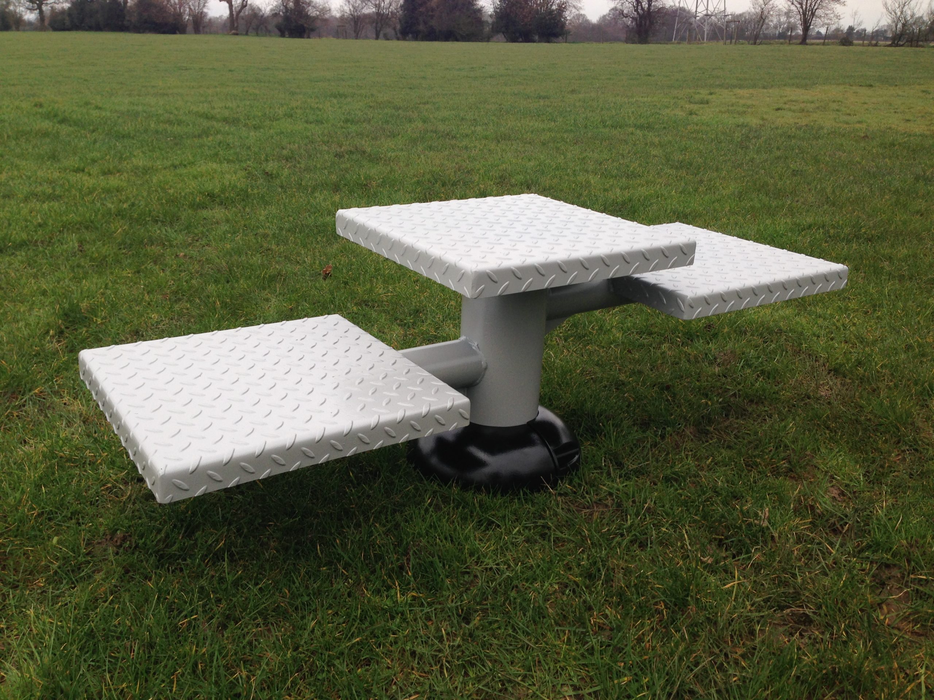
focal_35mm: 33
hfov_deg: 55.4
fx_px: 890
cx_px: 467
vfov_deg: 42.9
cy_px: 350
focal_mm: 4.12
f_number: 2.4
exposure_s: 1/596
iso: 50
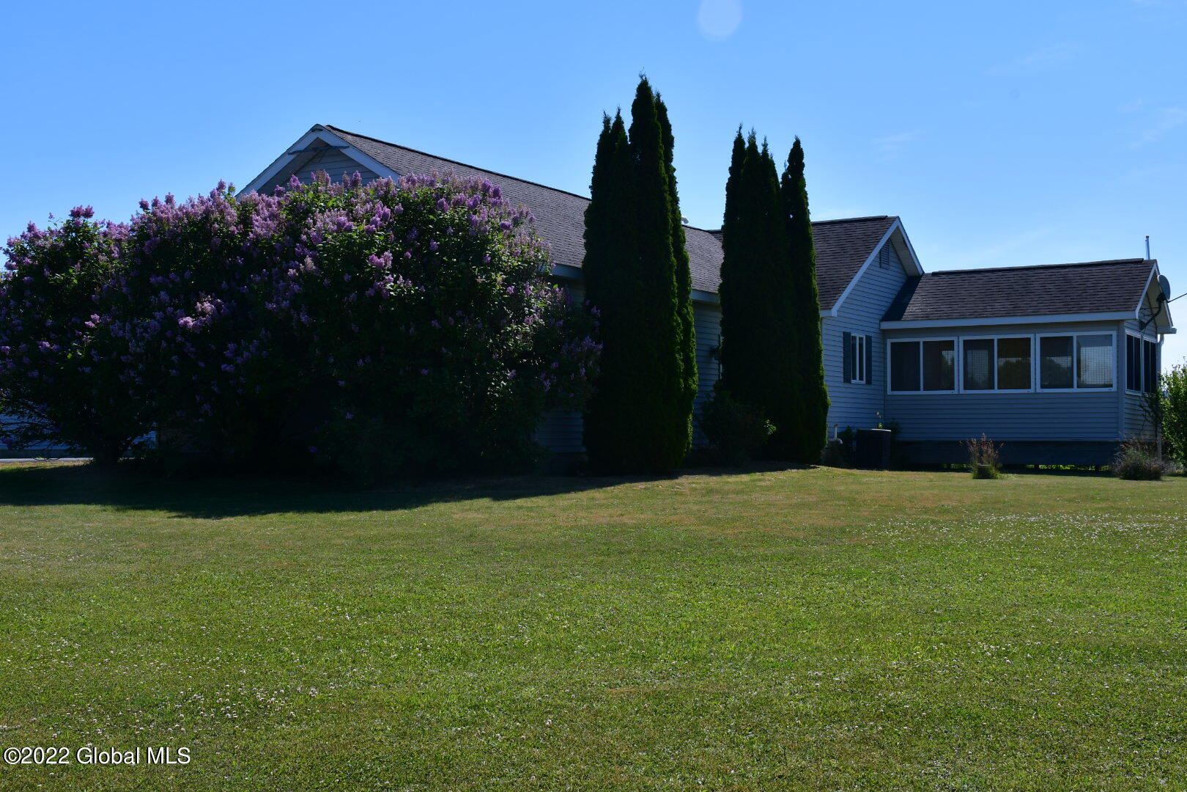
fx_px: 1484
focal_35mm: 45
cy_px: 396
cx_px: 594
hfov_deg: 43.6
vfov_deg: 29.9
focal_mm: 30
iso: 200
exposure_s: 1/320
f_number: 10
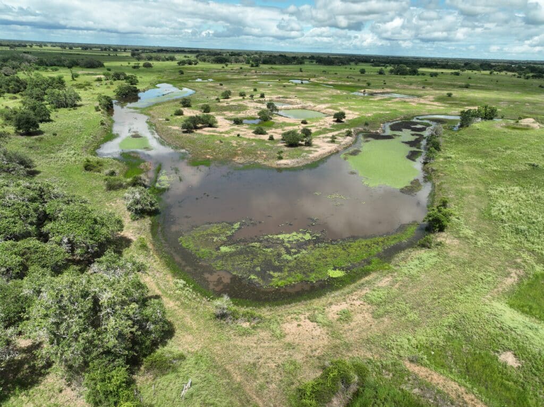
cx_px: 272
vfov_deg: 56.8
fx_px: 377
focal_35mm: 24
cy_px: 204
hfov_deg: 71.6
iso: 100
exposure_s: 1/100
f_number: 2.8
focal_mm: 12.29
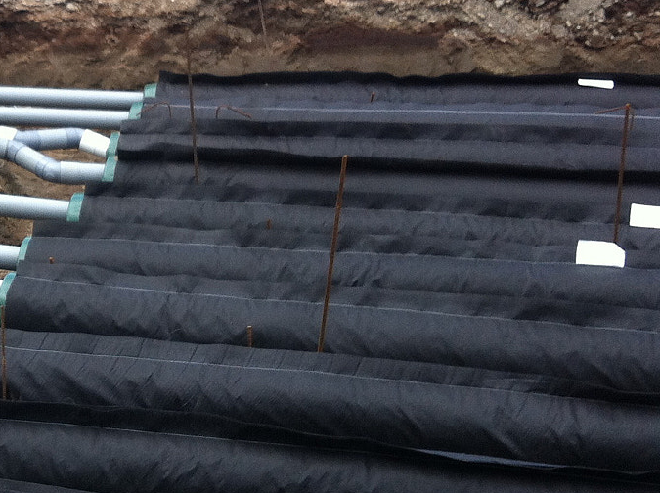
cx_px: -83
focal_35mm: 83
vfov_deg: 17.7
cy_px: 261
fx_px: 1580
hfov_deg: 22.2
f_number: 2.8
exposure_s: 1/324
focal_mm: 3.85
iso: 80
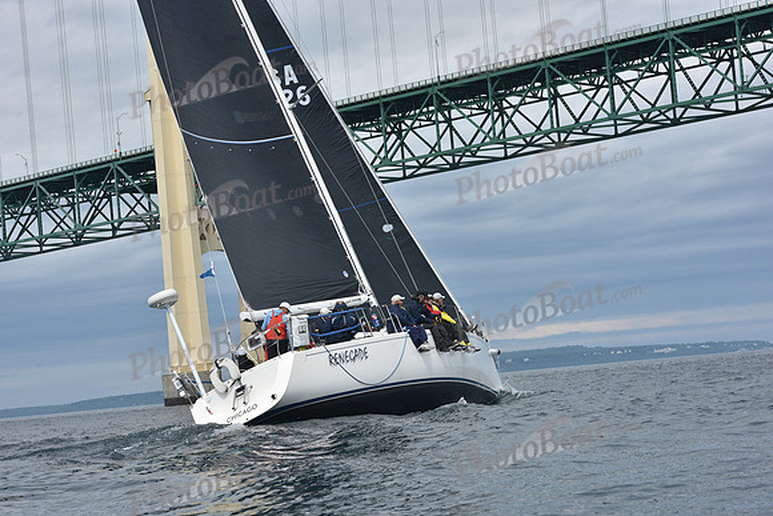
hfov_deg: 22.6
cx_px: 386
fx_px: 1933
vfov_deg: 15.2
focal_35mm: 90
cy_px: 258
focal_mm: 90
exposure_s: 1/800
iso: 250
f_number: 10
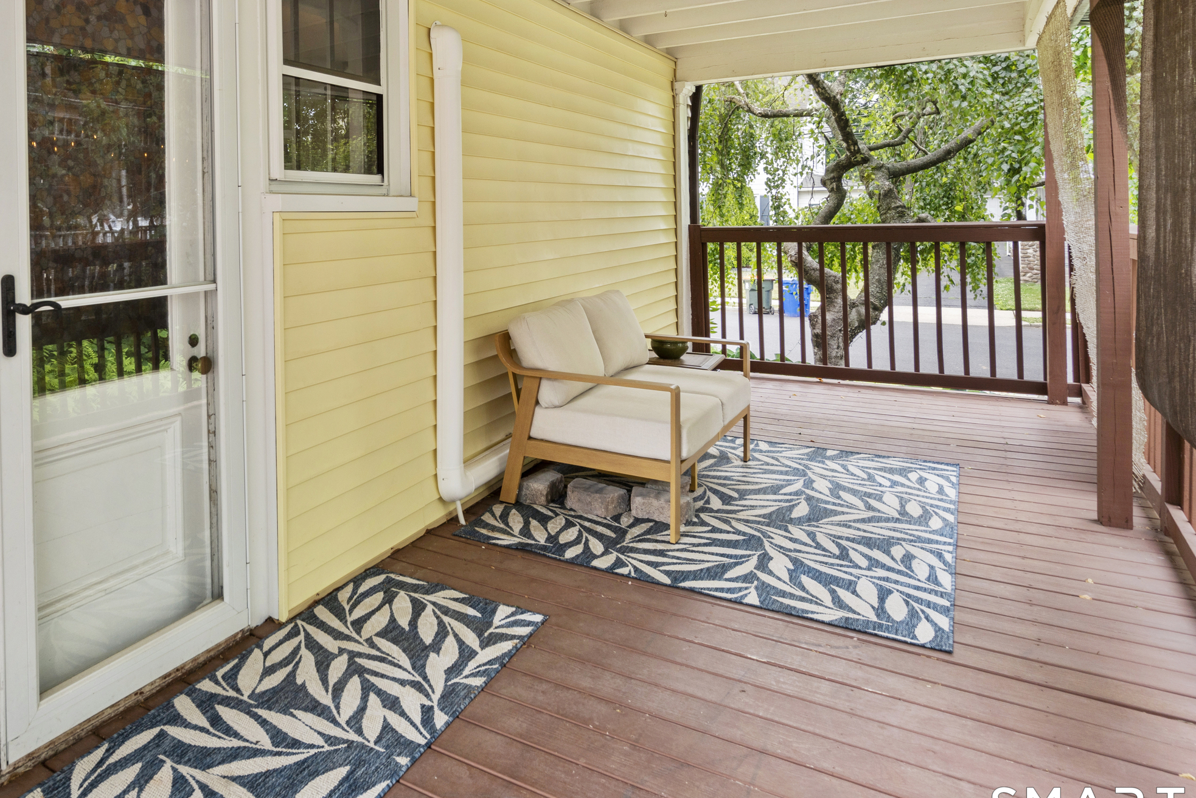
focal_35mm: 25
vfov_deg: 49.5
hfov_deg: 68.0
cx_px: 335
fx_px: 831
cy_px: 213
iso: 200
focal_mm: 16
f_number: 9
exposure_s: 1
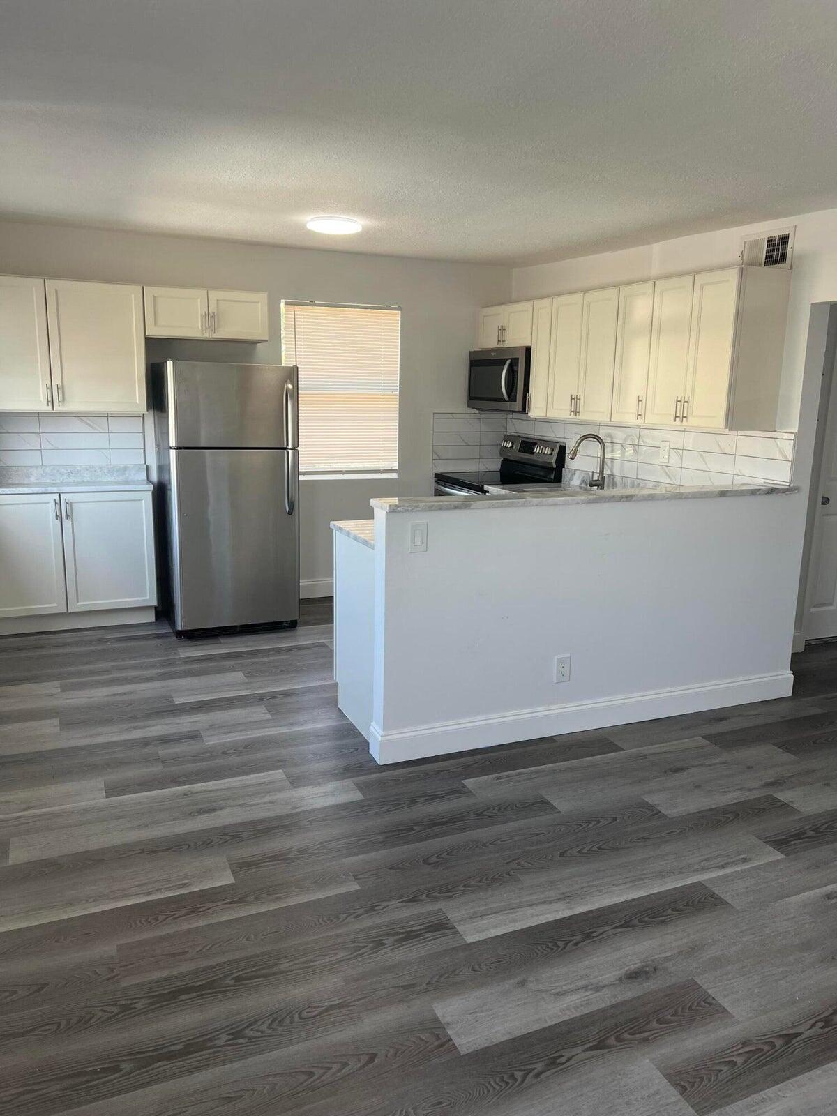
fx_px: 838
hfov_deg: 53.1
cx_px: 418
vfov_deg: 67.3
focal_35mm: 26
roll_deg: -0.7
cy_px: 558
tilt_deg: -11.6
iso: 50
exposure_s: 1/121
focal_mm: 5.7
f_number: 1.5
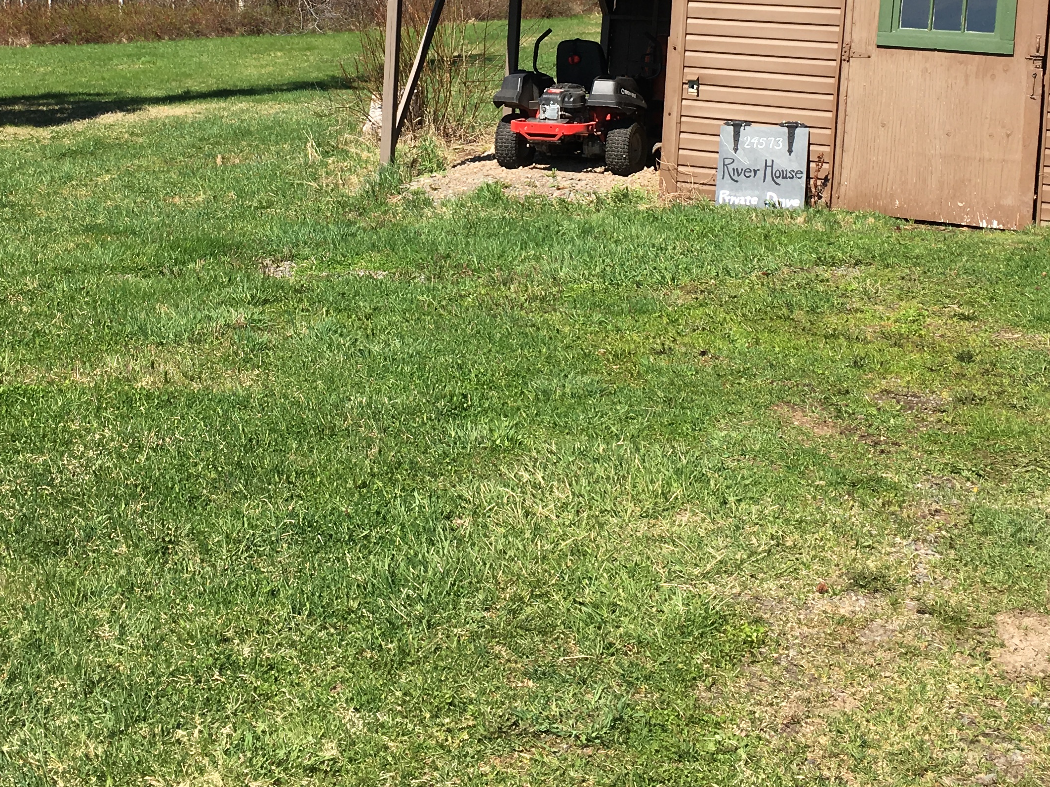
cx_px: 476
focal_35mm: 55
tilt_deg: -4.3
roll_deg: -2.0
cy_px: 56
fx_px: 1668
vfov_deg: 25.6
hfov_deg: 34.9
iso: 25
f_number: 2.2
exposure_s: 1/1115
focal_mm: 4.15
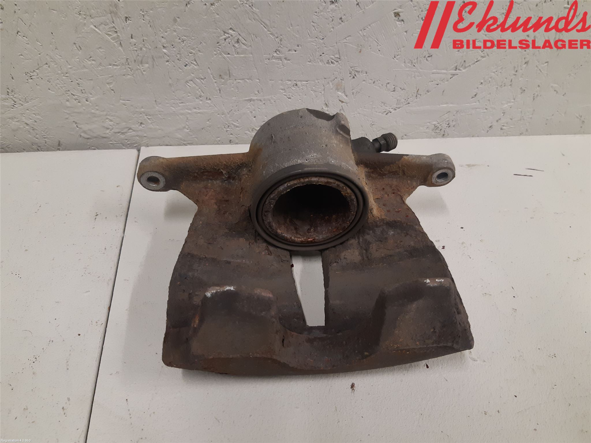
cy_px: 222
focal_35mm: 26
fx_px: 444
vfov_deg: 53.1
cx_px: 296
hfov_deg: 67.3
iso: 160
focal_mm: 3.93
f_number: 1.7
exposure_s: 1/50
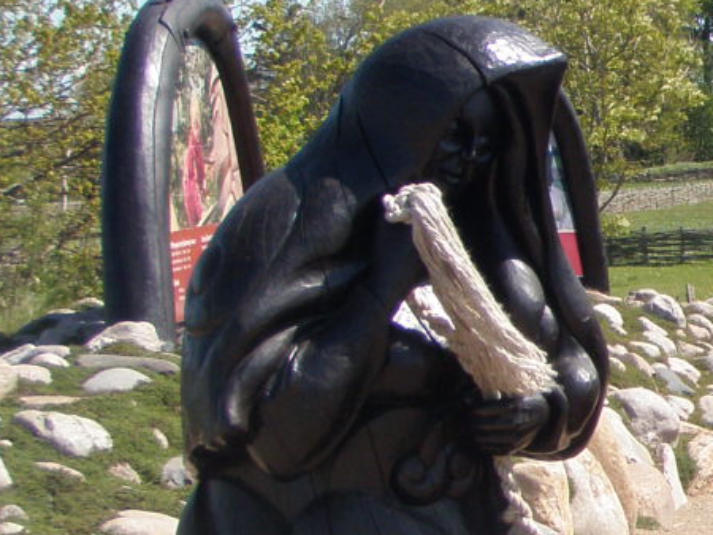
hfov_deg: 13.8
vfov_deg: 11.0
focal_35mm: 135
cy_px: 320
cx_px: 1043
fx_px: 2782
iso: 80
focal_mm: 6.7
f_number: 3.5
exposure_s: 1/640
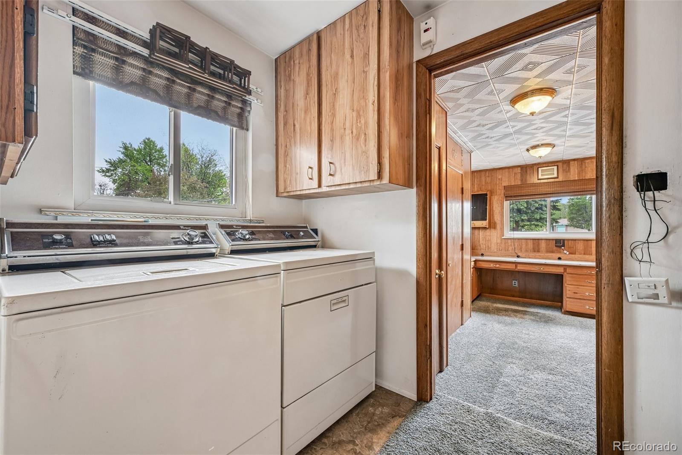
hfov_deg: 104.3
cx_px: 341
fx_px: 265
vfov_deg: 81.2
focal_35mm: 14
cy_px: 228
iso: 400
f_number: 11
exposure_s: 1/5
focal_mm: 14
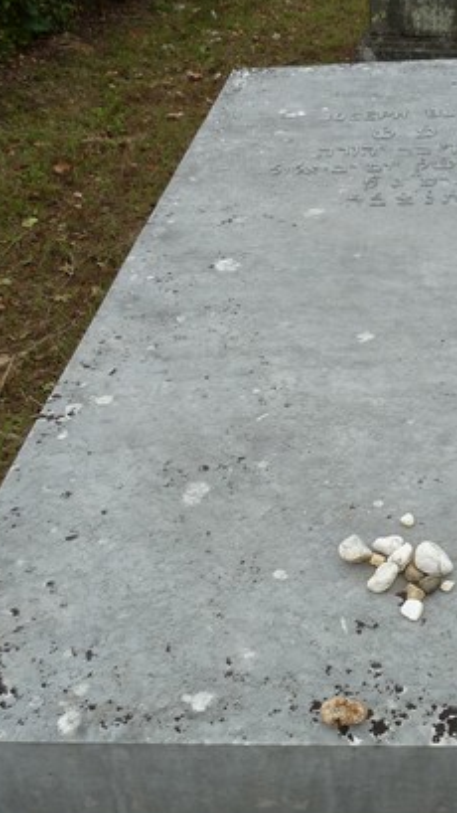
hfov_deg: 29.1
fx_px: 862
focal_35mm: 40
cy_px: 449
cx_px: 356
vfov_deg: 50.4
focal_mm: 4.1
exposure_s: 1/200
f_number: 4
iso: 80
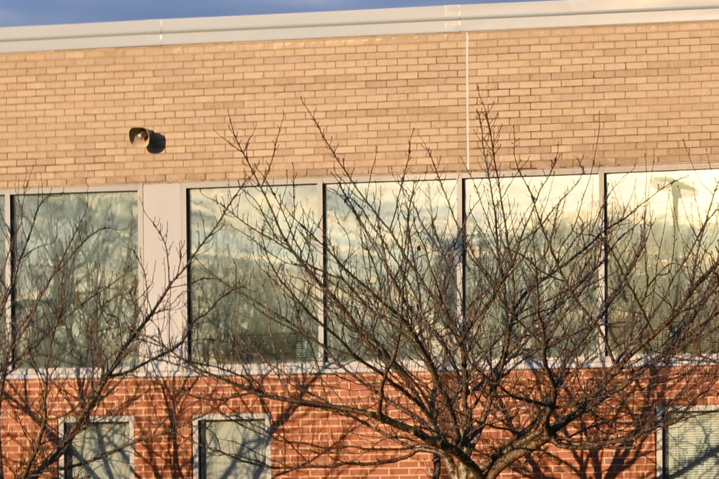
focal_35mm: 144
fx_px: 2875
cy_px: 407
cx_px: 666
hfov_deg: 14.1
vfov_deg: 9.5
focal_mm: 30
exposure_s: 1/160
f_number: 8
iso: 64
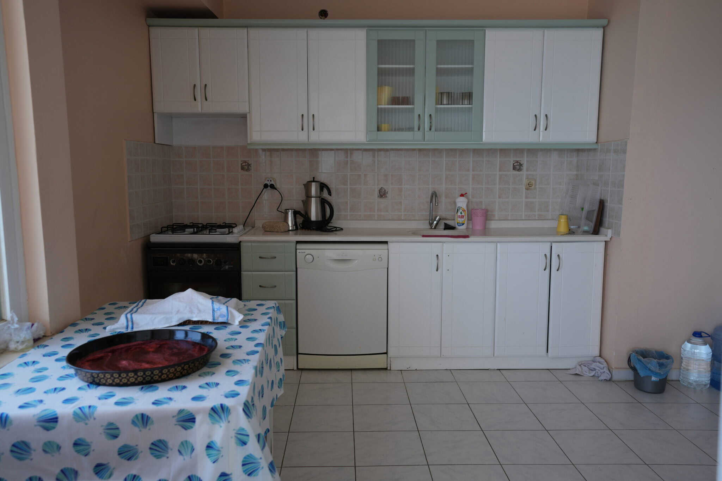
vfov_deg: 46.4
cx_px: 361
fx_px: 561
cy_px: 240
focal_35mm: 28
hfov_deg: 65.5
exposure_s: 1/160
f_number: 4
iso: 250
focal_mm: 28
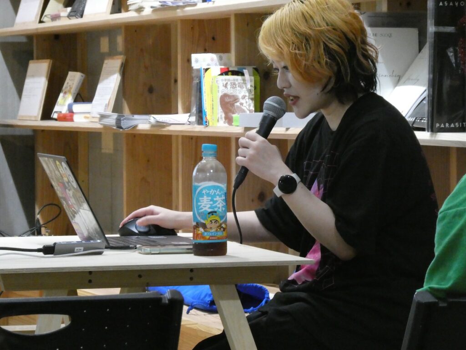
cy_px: 175
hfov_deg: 11.5
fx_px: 2315
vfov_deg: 8.6
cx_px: 233
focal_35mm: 172
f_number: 5.6
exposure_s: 1/15
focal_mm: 30.9
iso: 1600
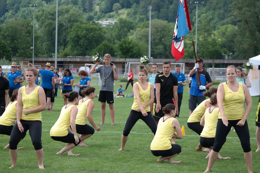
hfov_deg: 16.3
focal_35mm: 126
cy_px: 86
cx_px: 130
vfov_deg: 10.9
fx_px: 910
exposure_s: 1/250
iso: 100
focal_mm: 82
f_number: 4.5
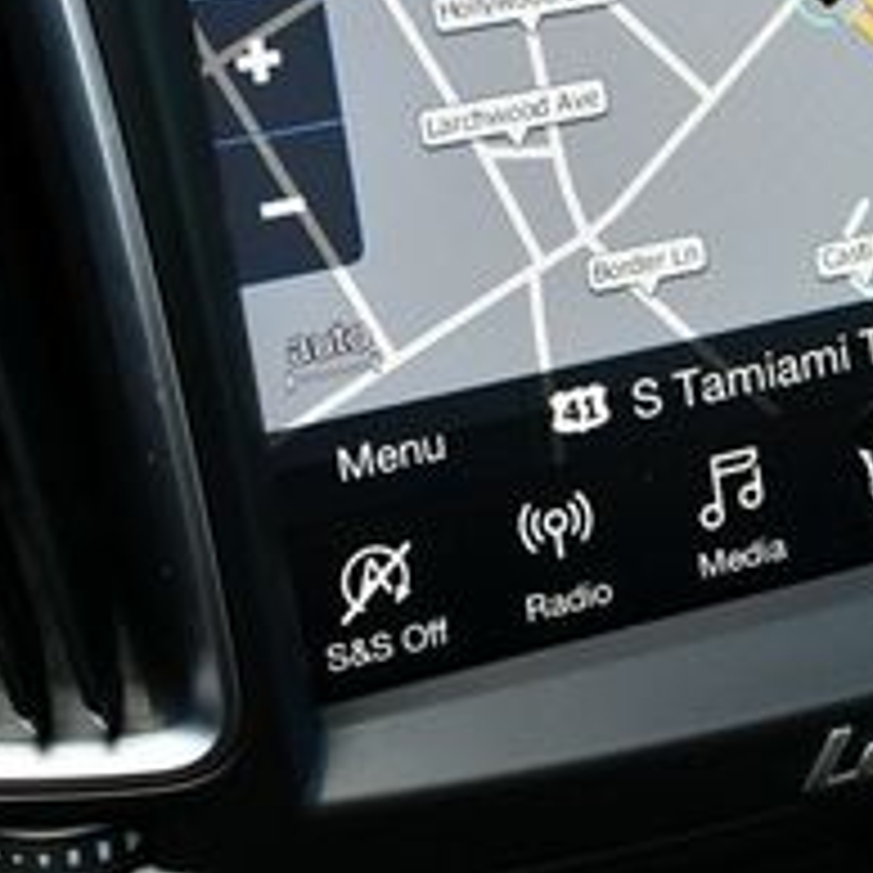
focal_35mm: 101
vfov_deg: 17.0
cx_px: 760
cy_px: 112
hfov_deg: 17.0
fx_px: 2882
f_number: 4
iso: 400
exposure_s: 1/250
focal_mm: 18
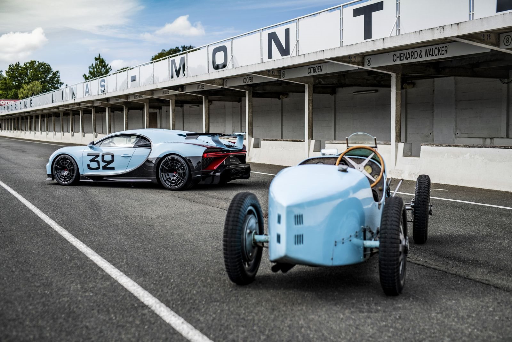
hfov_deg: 39.6
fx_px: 711
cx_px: 256
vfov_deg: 27.0
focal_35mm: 50
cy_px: 171
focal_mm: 50
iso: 125
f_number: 2.5
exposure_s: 1/1600
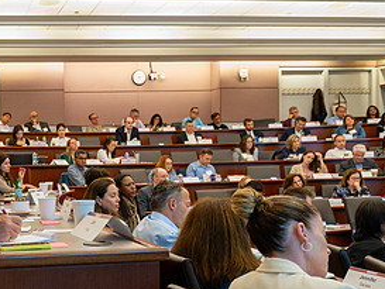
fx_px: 545
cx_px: 10
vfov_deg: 29.4
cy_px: 207
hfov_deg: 35.6
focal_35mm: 49
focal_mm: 24
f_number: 4
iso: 1250
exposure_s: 1/50
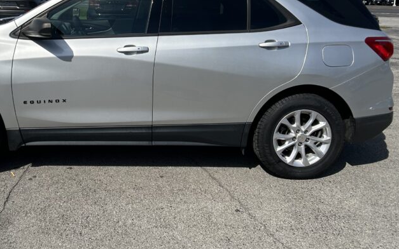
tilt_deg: -7.7
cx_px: 121
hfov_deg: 43.5
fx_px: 489
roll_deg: -1.6
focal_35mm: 45
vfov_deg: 27.7
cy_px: 30
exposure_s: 1/5882
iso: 50
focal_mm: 5.7
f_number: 1.5
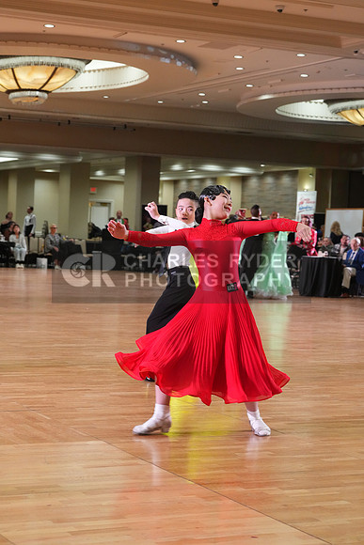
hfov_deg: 18.0
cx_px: 182
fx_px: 1152
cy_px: 272
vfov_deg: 26.6
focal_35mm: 76
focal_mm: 76
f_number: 6.3
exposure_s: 1/200
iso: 4000
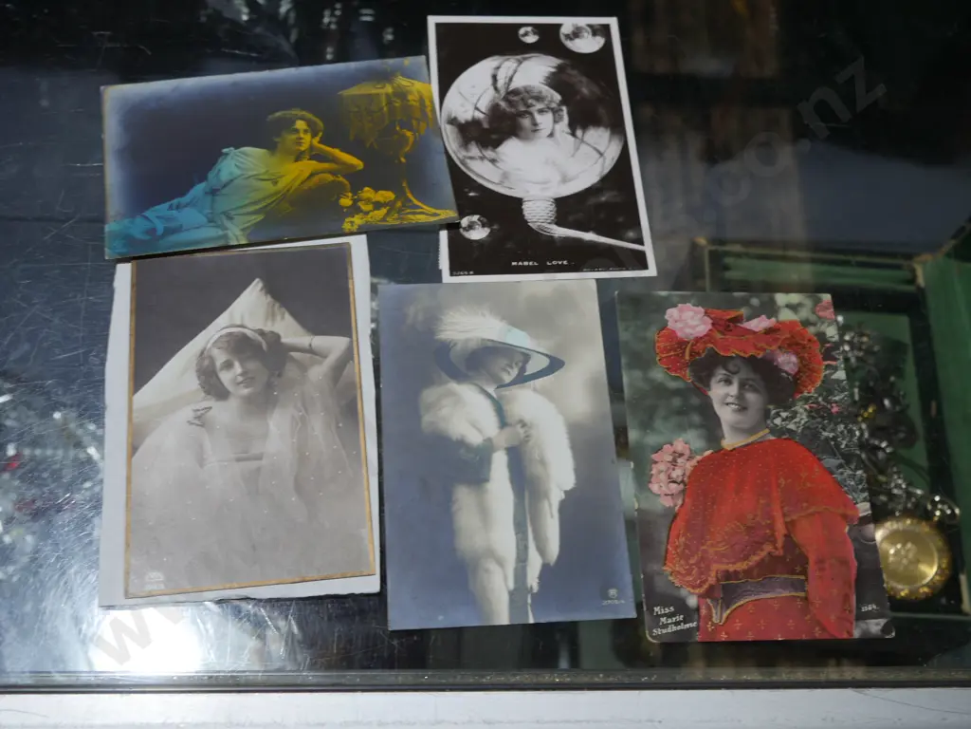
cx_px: 486
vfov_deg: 36.0
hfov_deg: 46.8
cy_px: 364
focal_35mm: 40
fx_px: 1122
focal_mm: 20
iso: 200
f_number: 4.4
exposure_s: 1/100
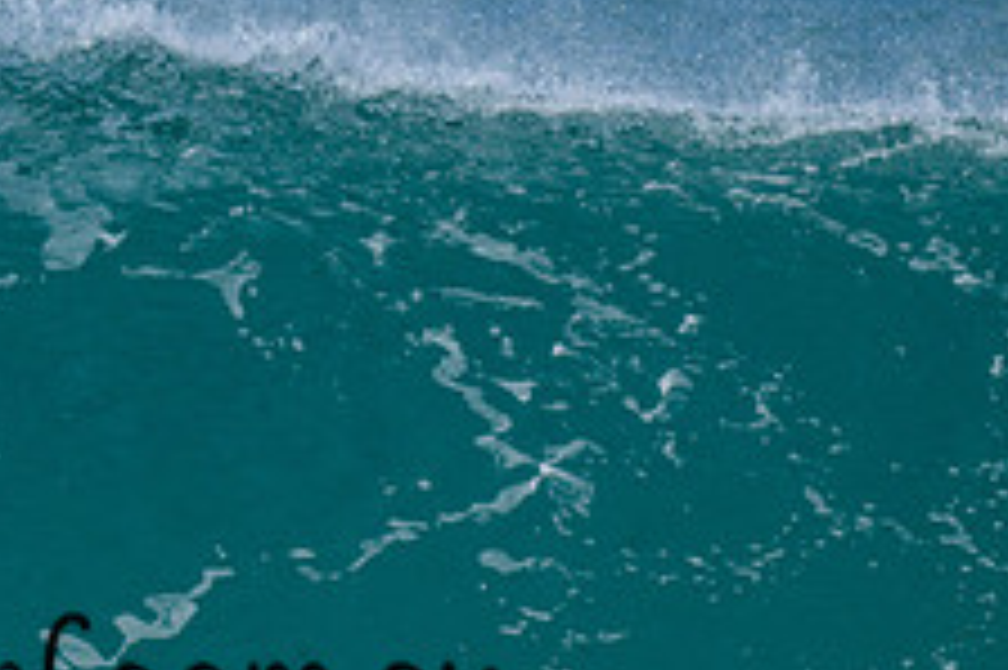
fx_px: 79823
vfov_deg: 0.5
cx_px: -329
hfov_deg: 0.7
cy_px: 659
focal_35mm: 2853
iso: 220
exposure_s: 1/2000
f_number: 6.3
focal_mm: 800
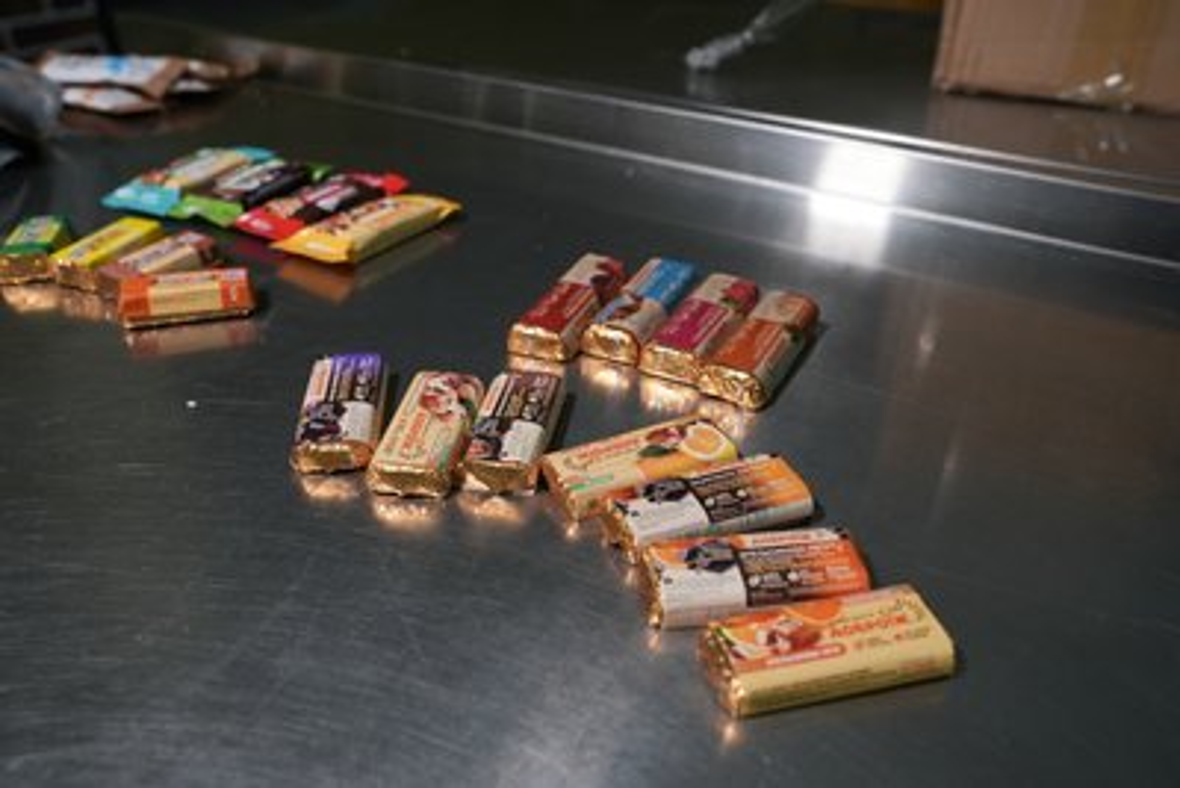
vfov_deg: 43.6
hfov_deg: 61.9
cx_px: 590
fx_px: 984
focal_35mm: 30
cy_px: 394
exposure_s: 1/50
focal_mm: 30
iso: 640
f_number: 5
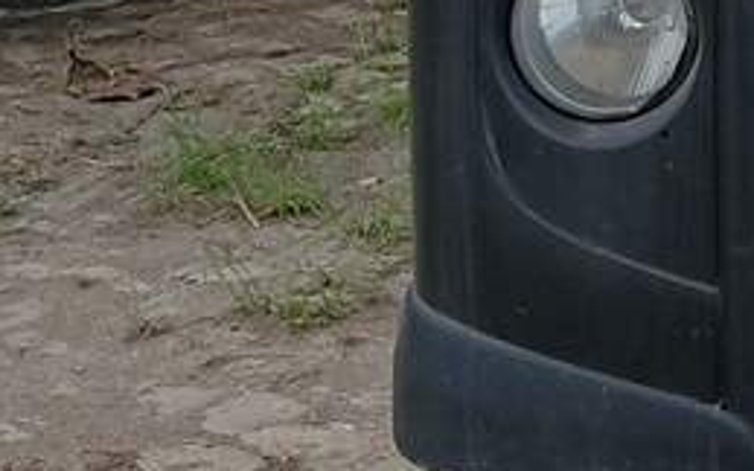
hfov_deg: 11.6
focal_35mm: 153
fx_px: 3145
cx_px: 1721
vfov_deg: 7.9
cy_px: -695
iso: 20
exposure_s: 1/439
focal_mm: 3.98
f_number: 1.8
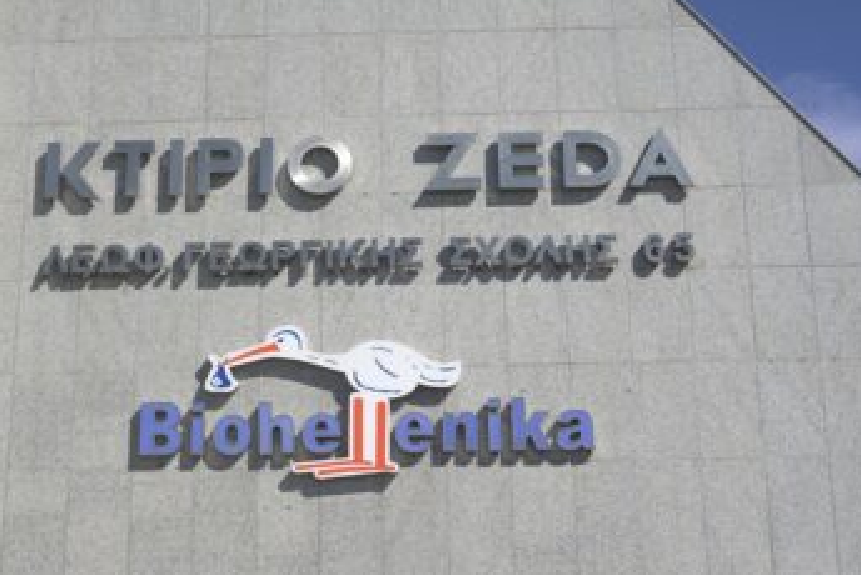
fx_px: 1460
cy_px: 342
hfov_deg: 32.8
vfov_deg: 22.3
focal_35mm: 61
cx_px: 400
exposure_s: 1/250
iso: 100
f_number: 9
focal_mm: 50
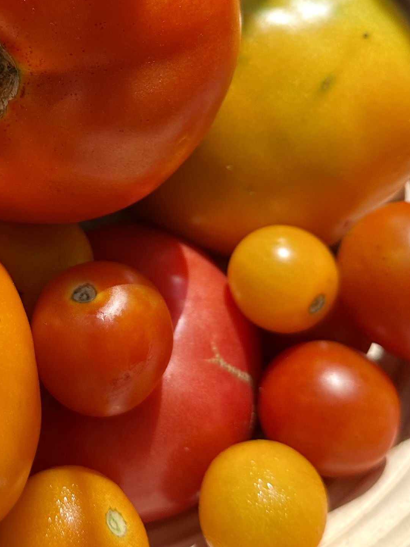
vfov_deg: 28.5
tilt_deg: -45.5
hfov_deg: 21.5
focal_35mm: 67
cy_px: 138
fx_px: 1058
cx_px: 49
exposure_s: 1/4184
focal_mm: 6.86
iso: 80
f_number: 1.78
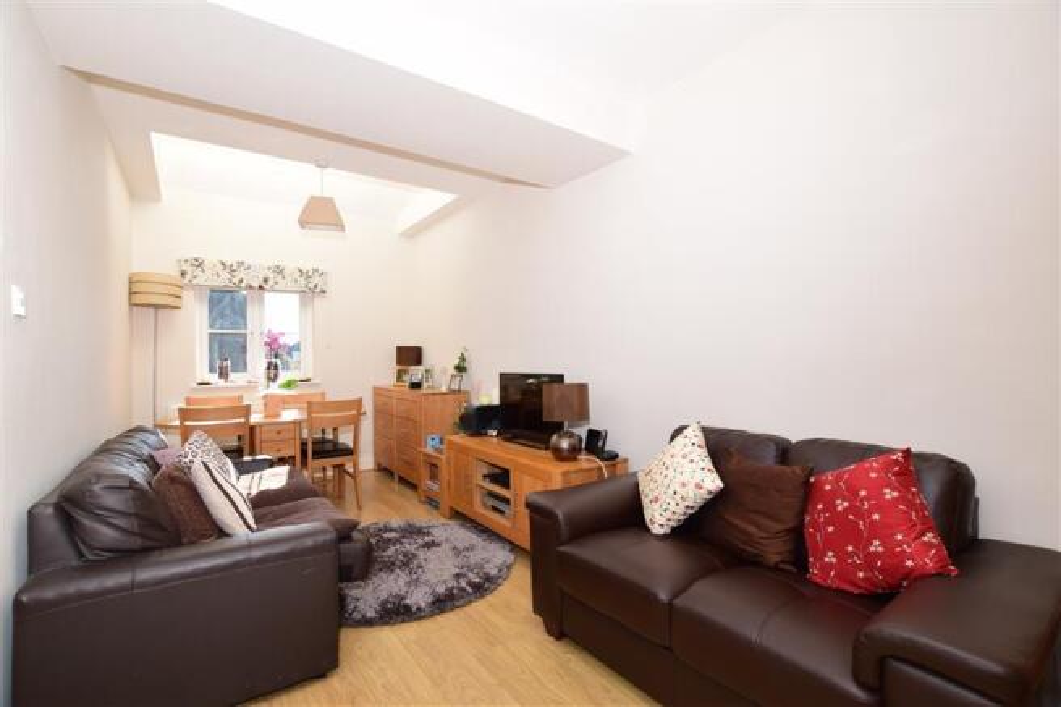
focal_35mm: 15
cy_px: 354
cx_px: 530
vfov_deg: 77.3
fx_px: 442
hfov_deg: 100.4
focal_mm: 10
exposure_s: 1/160
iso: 200
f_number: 6.3
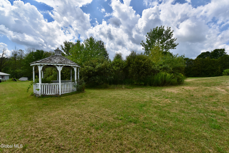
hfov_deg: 104.2
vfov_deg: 81.3
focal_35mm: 14
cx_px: 114
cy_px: 76
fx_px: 89
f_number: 14
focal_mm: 14
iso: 800
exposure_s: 1/800
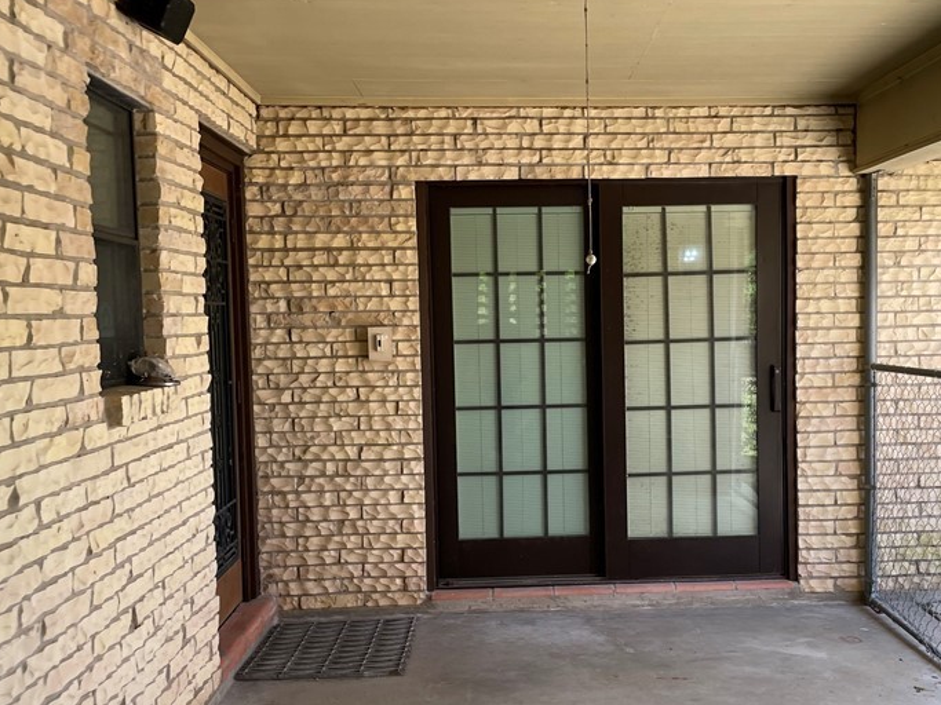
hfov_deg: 47.5
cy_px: 377
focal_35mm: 39
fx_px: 1060
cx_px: 573
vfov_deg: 36.8
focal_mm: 4.2
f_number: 1.6
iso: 32
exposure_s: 1/126
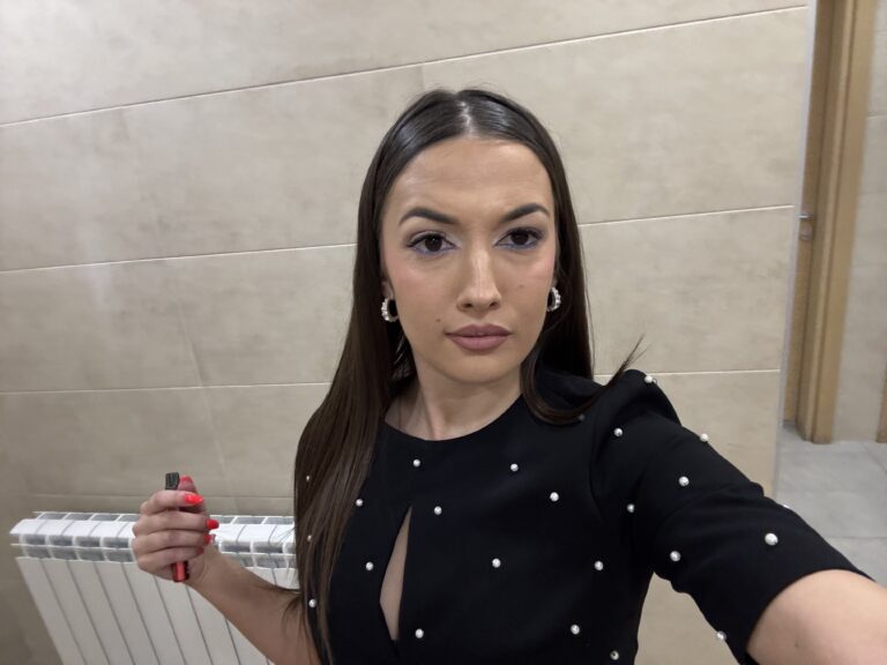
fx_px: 589
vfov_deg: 58.9
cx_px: 444
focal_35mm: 23
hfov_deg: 73.9
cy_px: 332
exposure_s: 1/33
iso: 250
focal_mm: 2.69
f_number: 1.9
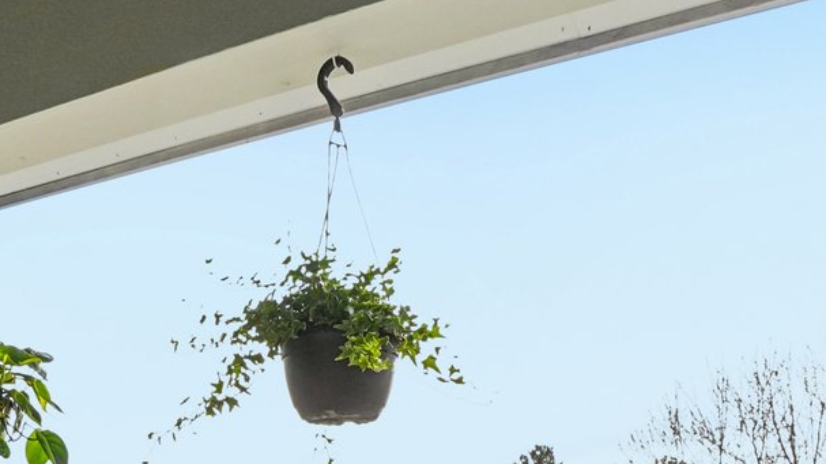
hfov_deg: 37.4
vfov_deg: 20.0
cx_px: 136
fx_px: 1160
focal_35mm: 53
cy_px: 661
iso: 400
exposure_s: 1/320
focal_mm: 10
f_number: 8
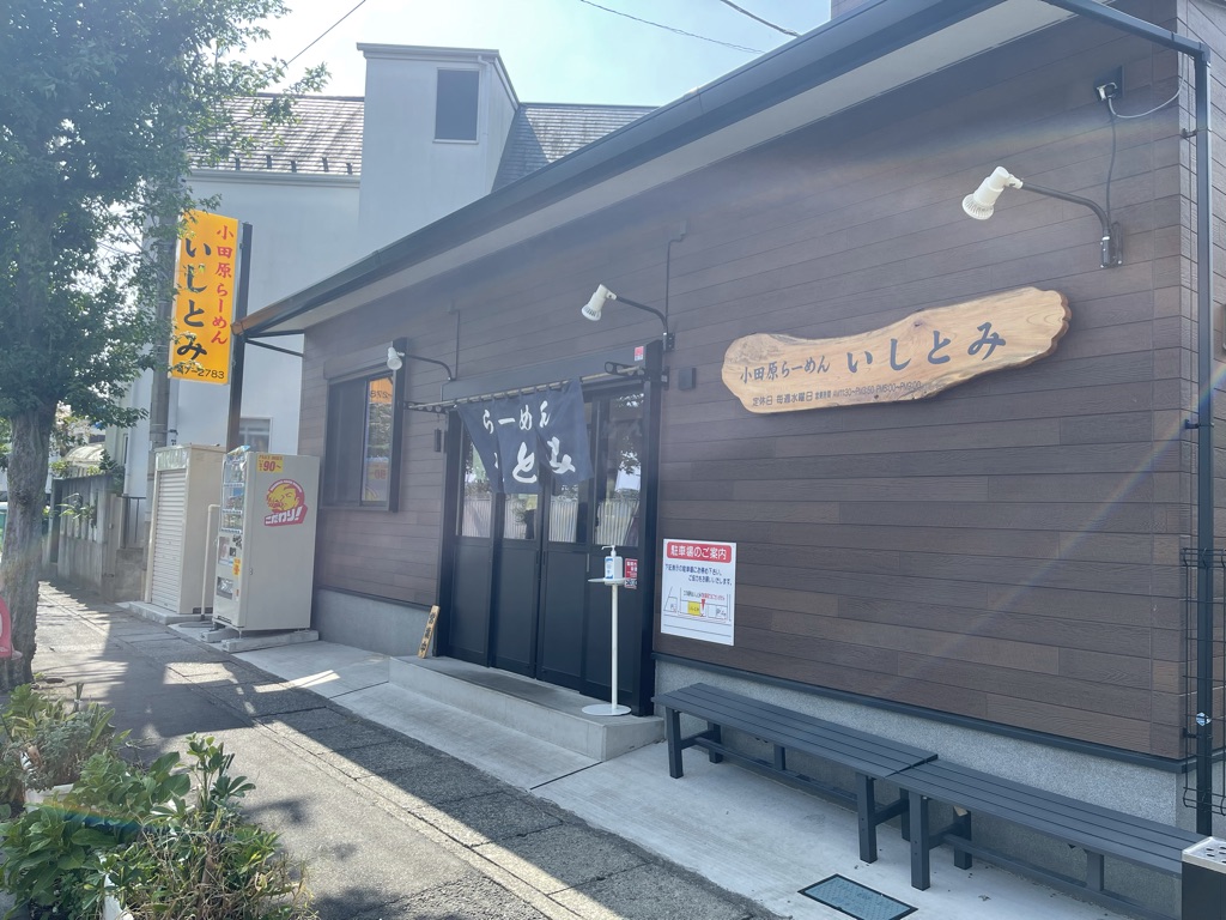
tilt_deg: +3.0
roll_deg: -1.8
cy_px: 460
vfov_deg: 53.1
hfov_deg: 67.3
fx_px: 921
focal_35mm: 26
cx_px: 613
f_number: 1.6
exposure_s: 1/1078
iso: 32
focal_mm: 5.1
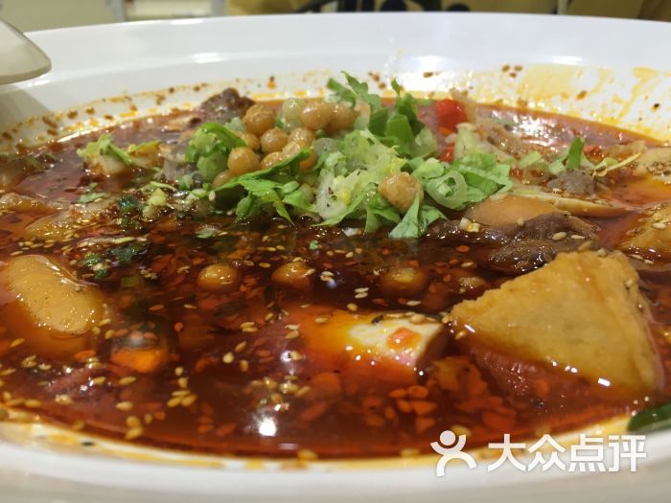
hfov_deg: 61.7
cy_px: 252
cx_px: 336
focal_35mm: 29
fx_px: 562
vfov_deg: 48.2
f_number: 2.2
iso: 80
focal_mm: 4.15
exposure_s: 1/33
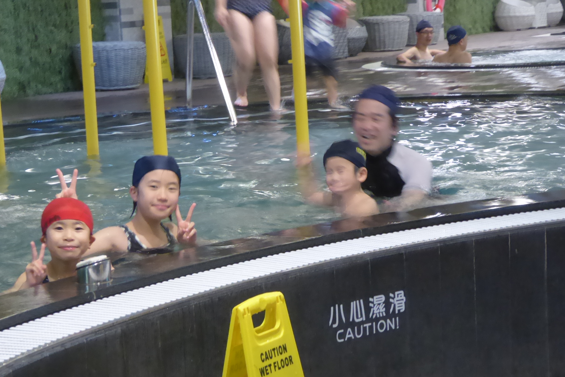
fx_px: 1522
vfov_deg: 14.1
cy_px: 210
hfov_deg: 21.0
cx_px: 265
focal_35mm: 97
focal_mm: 14.1
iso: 800
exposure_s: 1/8
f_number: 4.7
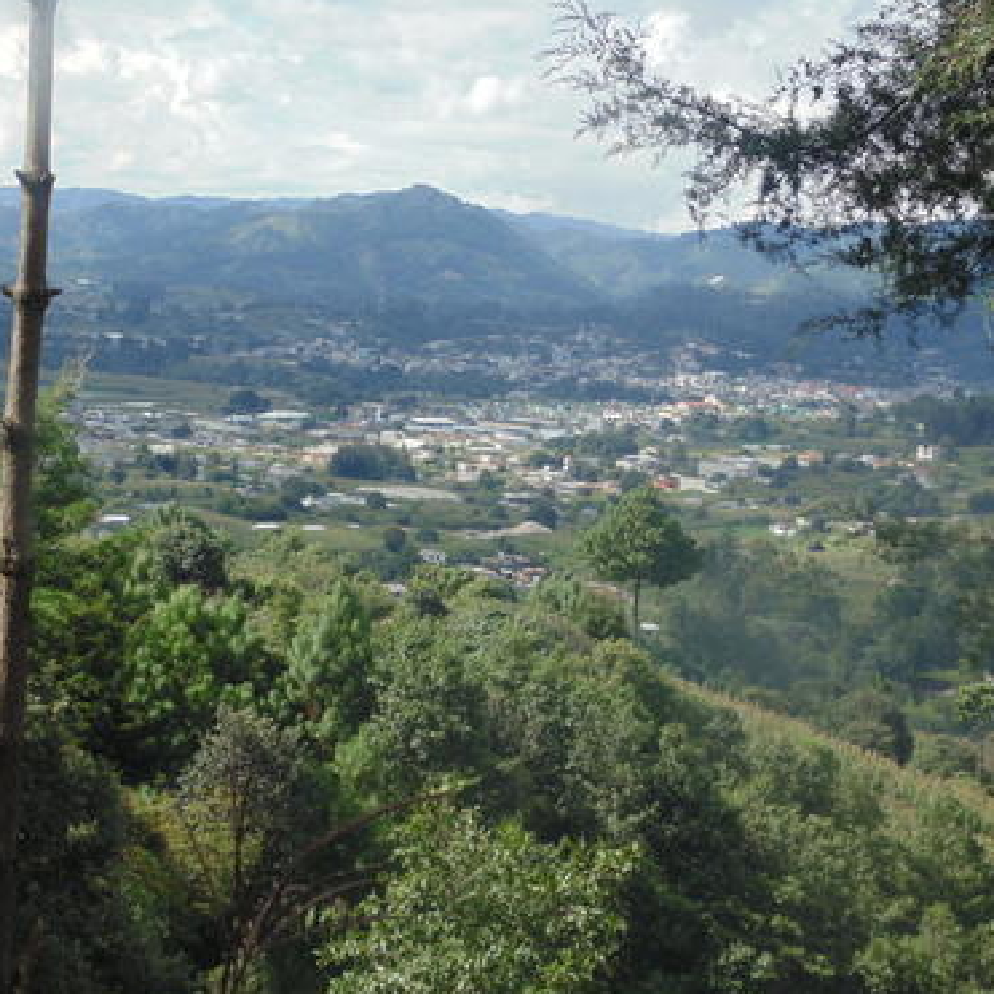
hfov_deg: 18.5
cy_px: 497
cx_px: 429
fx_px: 3054
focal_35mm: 94
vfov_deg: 18.5
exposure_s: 1/400
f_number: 4.3
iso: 80
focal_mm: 14.1
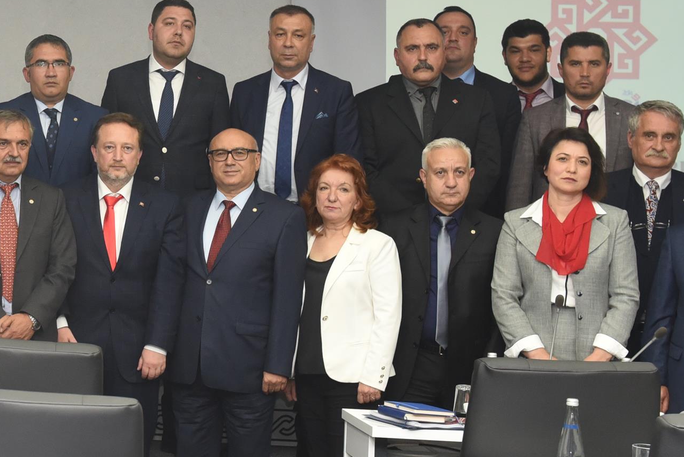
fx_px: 1862
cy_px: 162
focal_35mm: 98
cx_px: -68
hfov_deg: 19.9
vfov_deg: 14.0
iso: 1600
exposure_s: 1/160
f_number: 5
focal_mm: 36
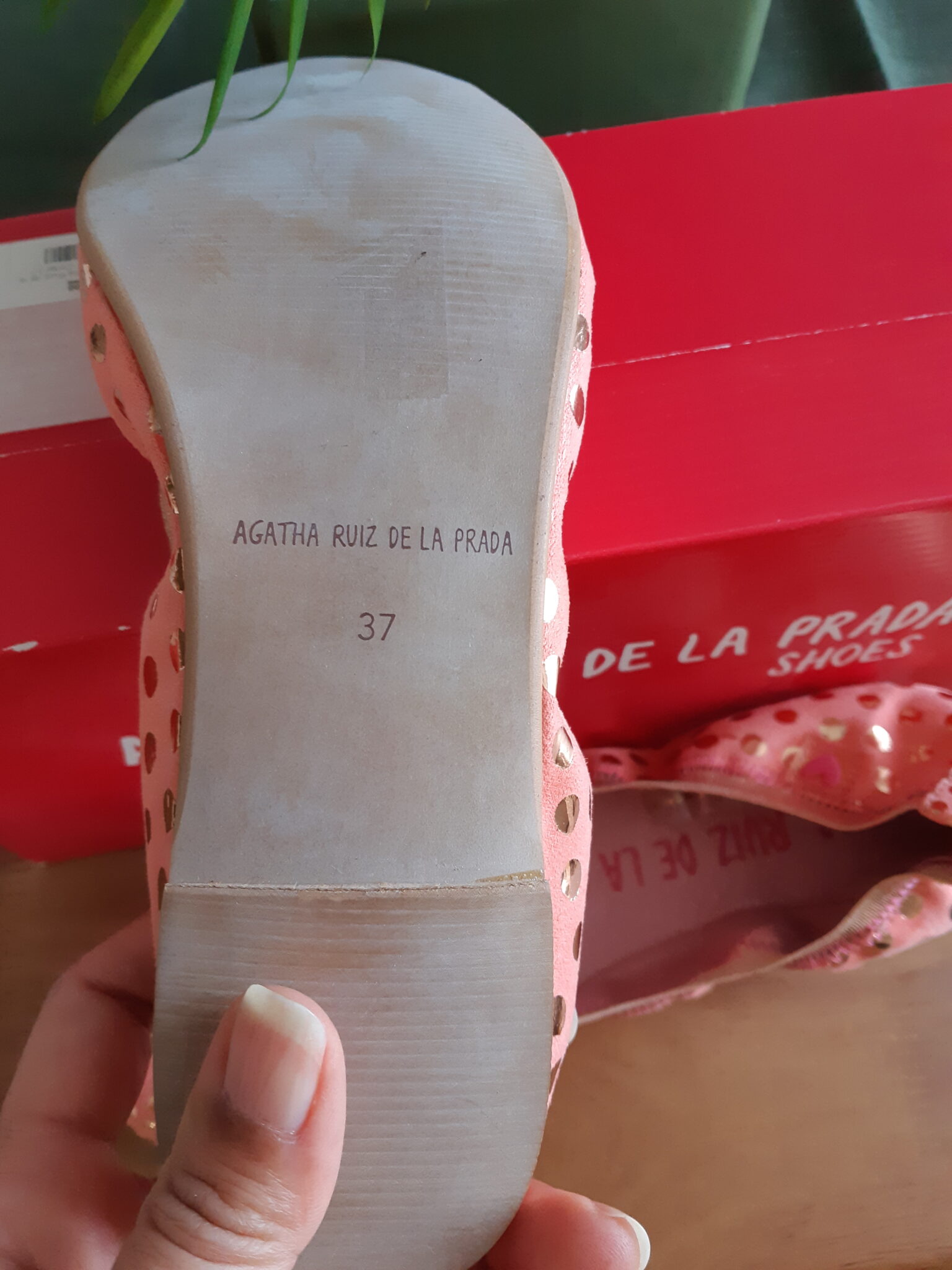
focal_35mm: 26
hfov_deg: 53.1
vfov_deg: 67.3
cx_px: 476
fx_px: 953
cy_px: 635
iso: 200
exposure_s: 1/60
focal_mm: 3.93
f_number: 1.7
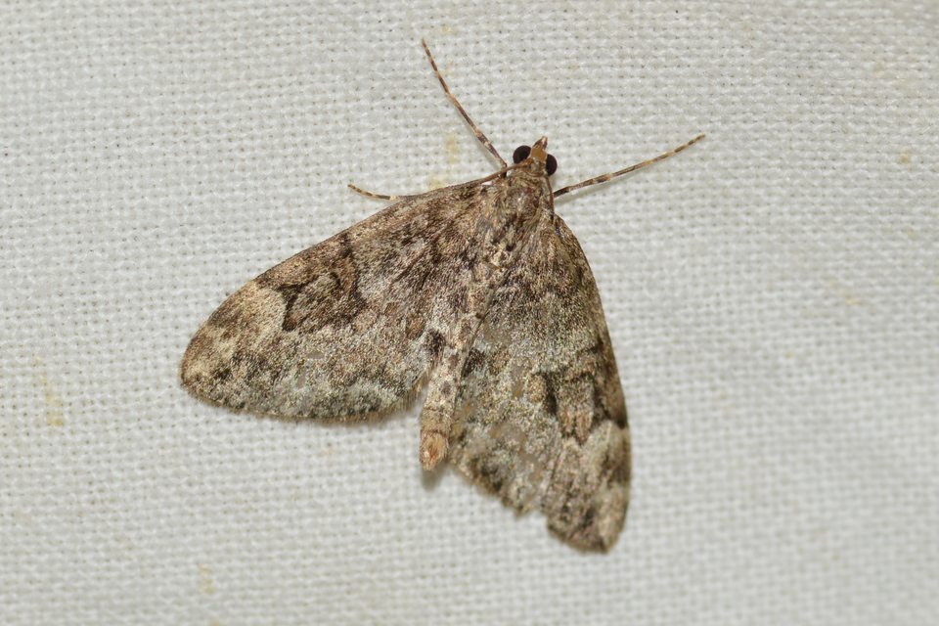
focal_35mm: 150
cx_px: 470
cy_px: 313
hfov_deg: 13.7
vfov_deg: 9.1
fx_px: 3912
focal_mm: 100
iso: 100
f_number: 11
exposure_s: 1/200
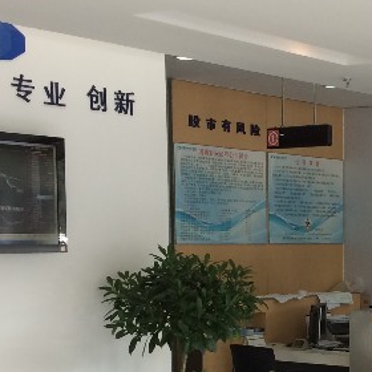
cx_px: 449
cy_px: 335
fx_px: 1070
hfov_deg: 18.6
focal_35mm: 88
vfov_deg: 19.4
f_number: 2.2
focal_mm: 4.15
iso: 32
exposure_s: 1/40
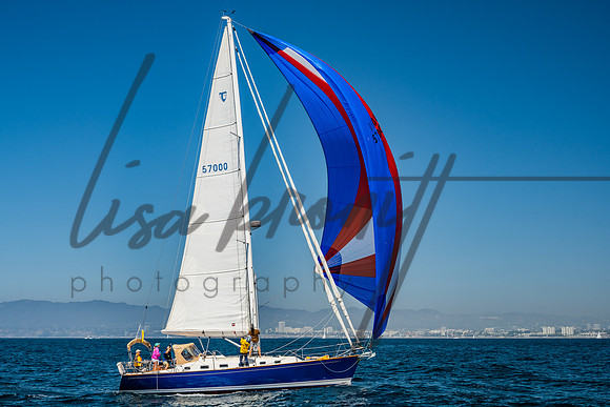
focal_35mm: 57
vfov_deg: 23.8
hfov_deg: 35.0
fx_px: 965
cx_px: 265
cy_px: 211
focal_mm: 50
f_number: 6.3
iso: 160
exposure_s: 1/640
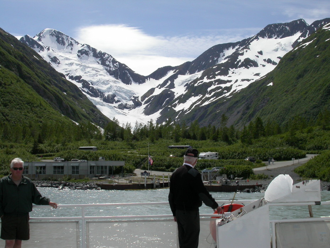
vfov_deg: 30.3
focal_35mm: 48
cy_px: 124
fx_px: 458
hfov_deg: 39.6
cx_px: 165
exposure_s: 1/711
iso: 100
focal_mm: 10
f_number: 8.1
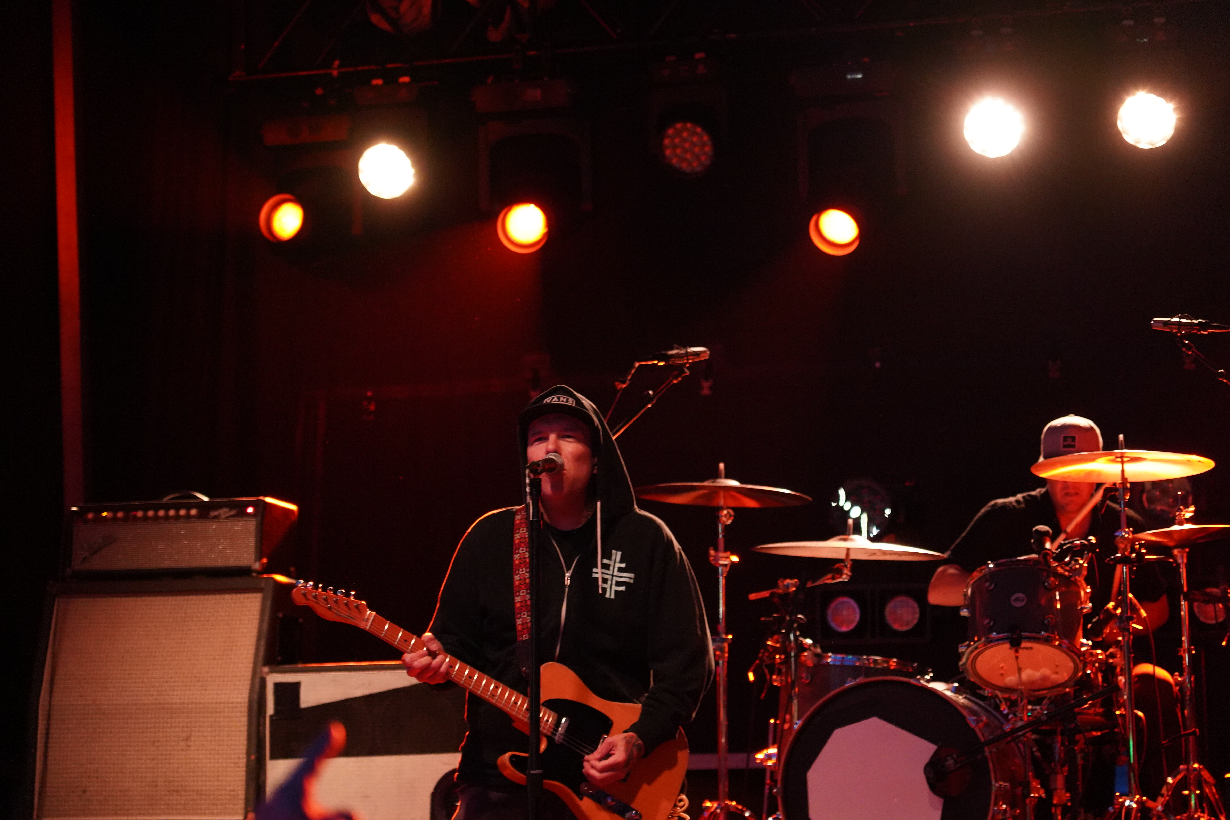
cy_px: 410
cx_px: 615
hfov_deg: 19.5
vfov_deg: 13.0
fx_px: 3587
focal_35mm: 105
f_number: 4
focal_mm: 105
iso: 8000
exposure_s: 1/125
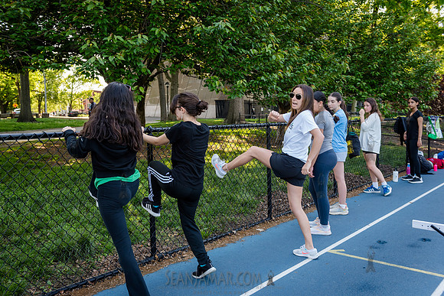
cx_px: 222
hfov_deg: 58.4
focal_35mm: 32
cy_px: 148
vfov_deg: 40.9
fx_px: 397
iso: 400
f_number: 4
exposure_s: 1/320
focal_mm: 32
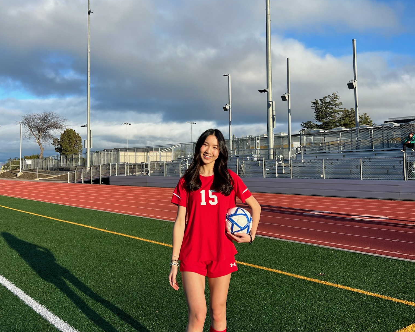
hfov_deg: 52.8
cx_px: 207
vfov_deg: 43.2
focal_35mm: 34
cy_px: 140
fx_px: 418
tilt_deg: +3.0
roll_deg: +1.0
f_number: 1.5
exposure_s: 1/3077
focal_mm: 5.7
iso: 50
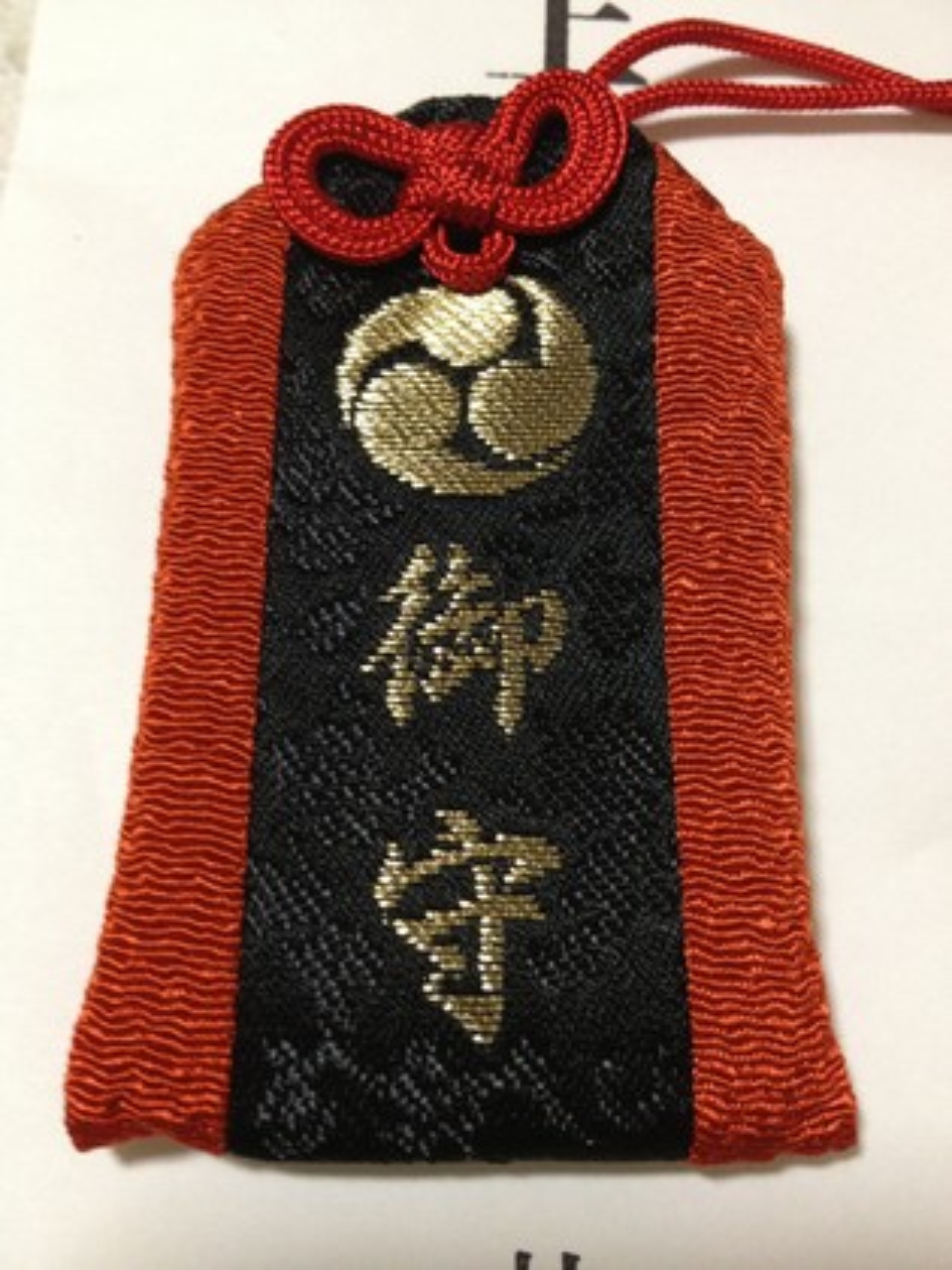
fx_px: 1283
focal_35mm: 35
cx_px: 476
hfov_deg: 40.7
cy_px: 635
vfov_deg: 52.6
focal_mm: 4.28
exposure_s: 1/20
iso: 200
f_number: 2.4
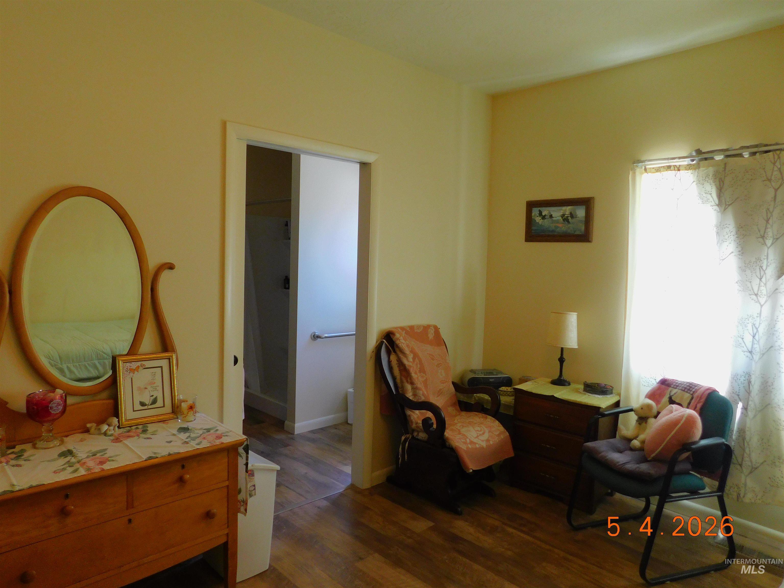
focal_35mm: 23
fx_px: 521
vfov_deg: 58.9
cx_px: 392
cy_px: 294
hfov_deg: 73.9
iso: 200
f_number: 3
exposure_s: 1/30
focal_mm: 4
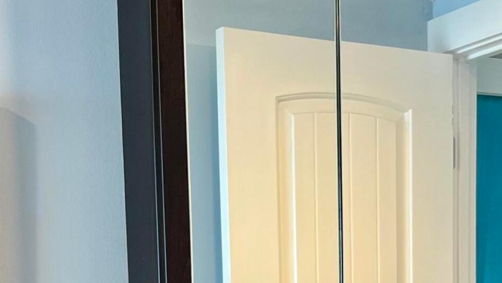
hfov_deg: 23.8
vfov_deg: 13.0
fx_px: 1185
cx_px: 345
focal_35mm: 89
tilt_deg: -5.9
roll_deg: +2.2
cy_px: 401
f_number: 1.5
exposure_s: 1/120
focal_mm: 5.7
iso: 100
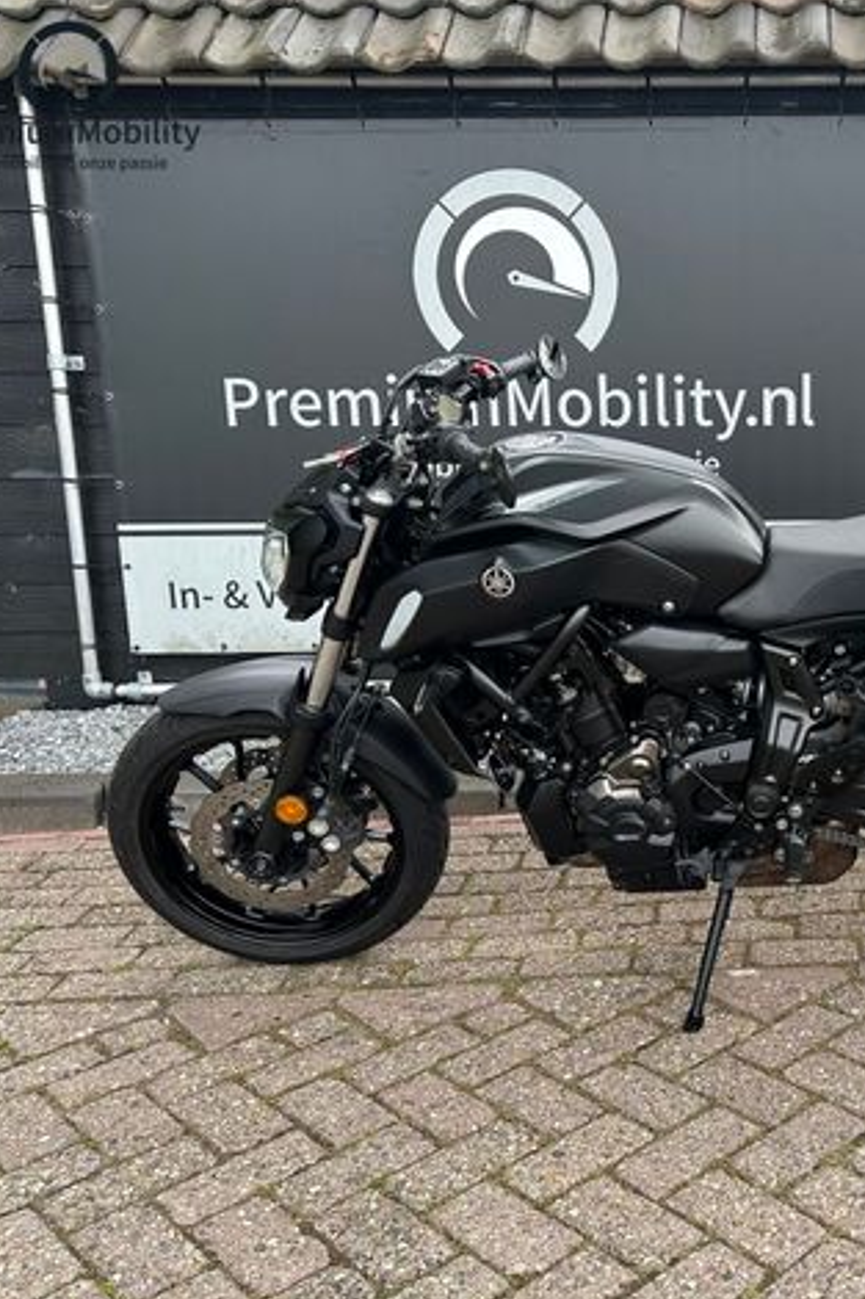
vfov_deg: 55.8
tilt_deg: -11.2
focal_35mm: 34
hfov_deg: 36.5
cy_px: 652
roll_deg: +0.2
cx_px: 777
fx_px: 1226
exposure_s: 1/729
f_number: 1.78
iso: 80
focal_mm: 6.86
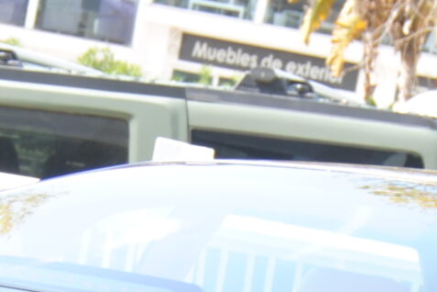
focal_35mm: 210
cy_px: 590
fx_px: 2552
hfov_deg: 9.8
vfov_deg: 6.4
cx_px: 367
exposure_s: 1/200
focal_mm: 26
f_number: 4.5
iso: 100
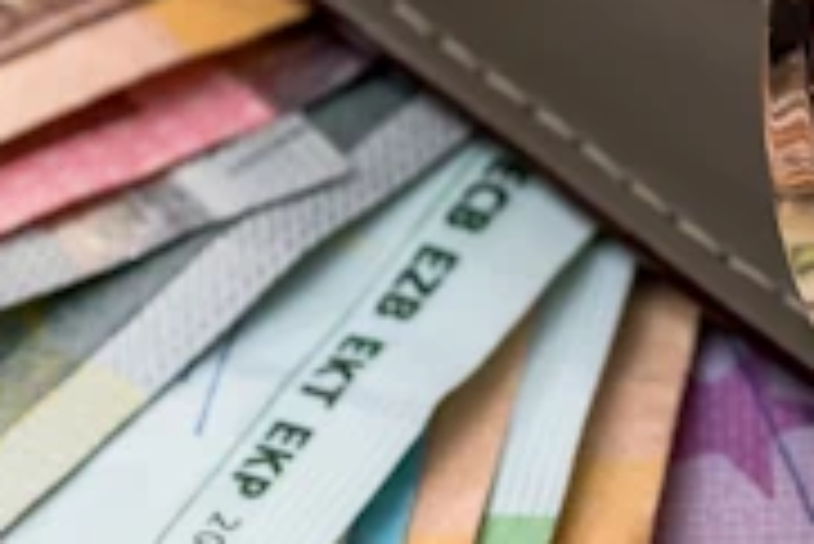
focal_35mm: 464
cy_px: 180
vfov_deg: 3.0
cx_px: 1066
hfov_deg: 4.4
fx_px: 10500
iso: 500
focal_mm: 105
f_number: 13
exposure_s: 1/160
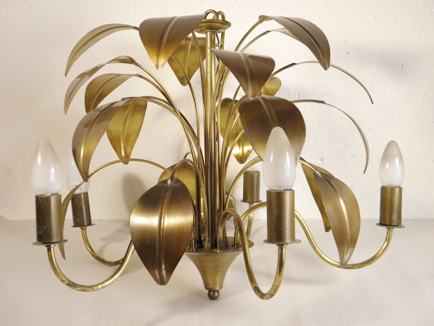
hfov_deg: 40.4
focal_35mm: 47
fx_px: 589
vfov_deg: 30.9
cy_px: 163
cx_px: 217
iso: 160
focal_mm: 8.6
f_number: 3.9
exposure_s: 1/40
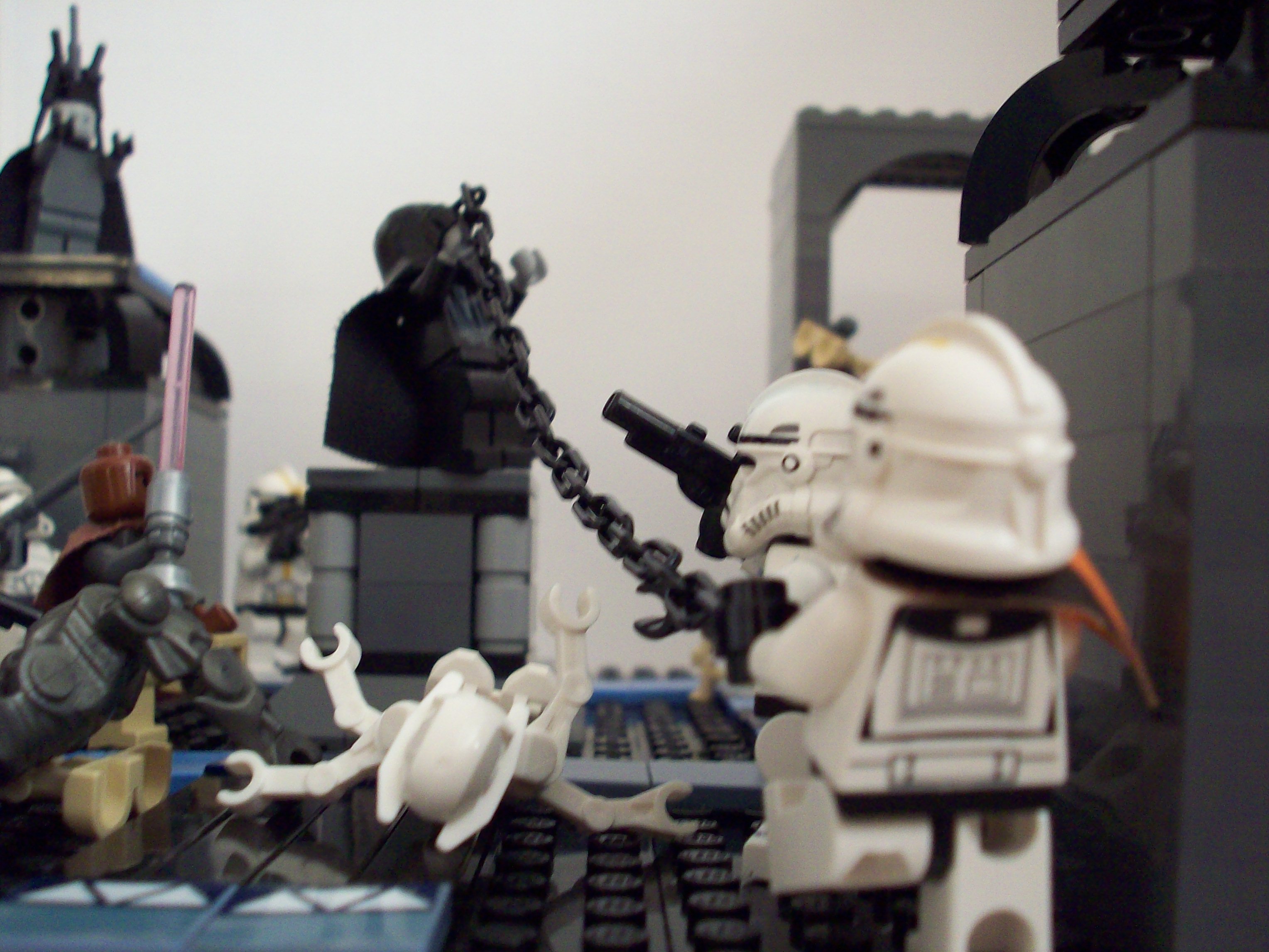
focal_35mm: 37
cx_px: 634
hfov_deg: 50.1
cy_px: 476
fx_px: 1356
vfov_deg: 38.7
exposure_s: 1/11.5
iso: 160
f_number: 2.8
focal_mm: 6.2
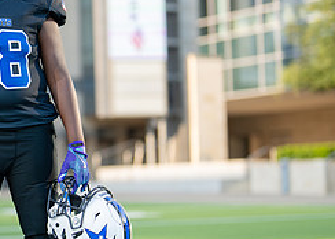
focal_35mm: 134
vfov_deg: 10.7
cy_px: 111
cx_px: 17
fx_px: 1274
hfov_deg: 14.8
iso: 100
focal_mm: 50
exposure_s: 1/2000
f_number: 1.2
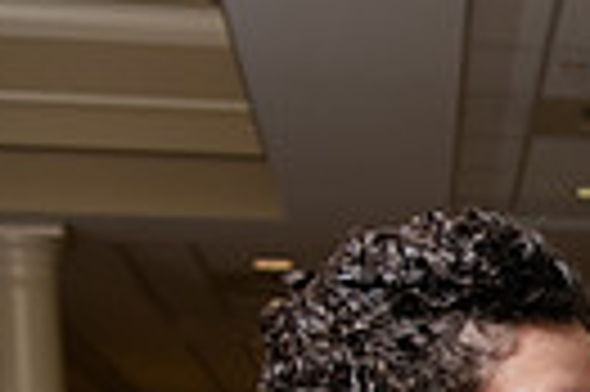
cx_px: 1203
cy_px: 755
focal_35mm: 142
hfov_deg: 12.6
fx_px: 2324
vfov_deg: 9.1
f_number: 4.5
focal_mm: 32
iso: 500
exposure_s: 1/160
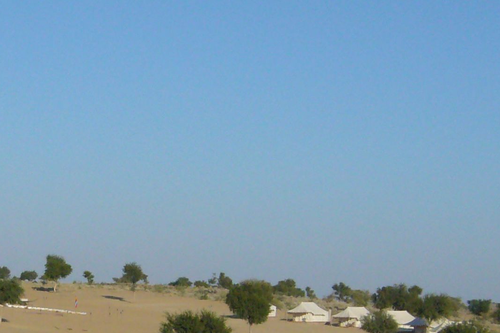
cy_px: 327
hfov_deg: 19.0
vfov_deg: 12.7
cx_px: 131
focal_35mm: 107
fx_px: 1486
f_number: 6
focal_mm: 6.6
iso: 200
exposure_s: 1/1600
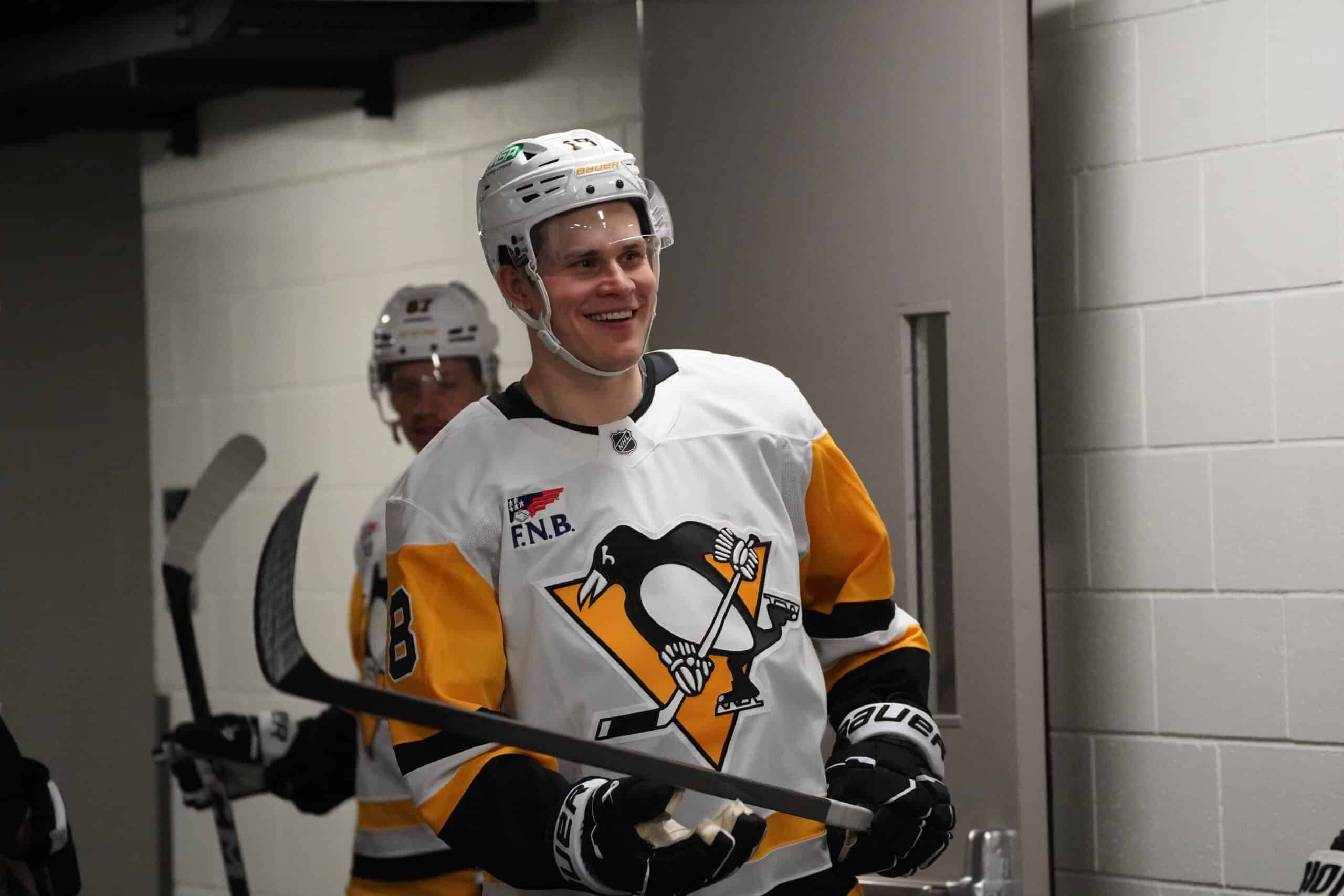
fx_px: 6459
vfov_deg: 7.9
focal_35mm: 173
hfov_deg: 11.9
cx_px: 672
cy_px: 448
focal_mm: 173
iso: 12800
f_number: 5.6
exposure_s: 1/640
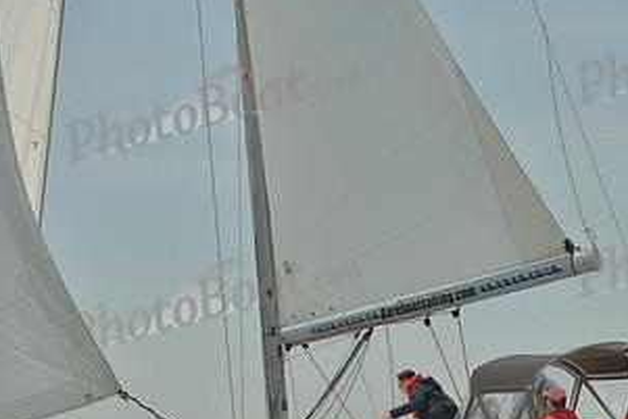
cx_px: 469
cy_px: 380
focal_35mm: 135
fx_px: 2356
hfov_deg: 15.1
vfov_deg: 10.1
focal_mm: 70
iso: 200
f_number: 8
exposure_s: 1/1250
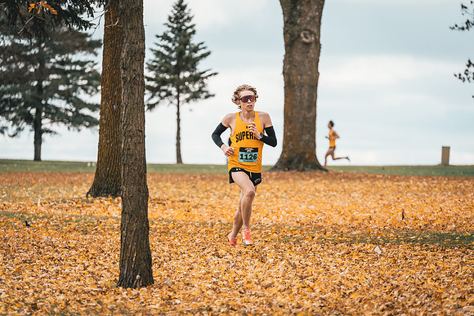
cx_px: 237
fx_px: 3923
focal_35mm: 298
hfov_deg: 6.9
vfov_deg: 4.6
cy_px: 158
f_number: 6.3
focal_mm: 296
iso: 400
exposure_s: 1/1000
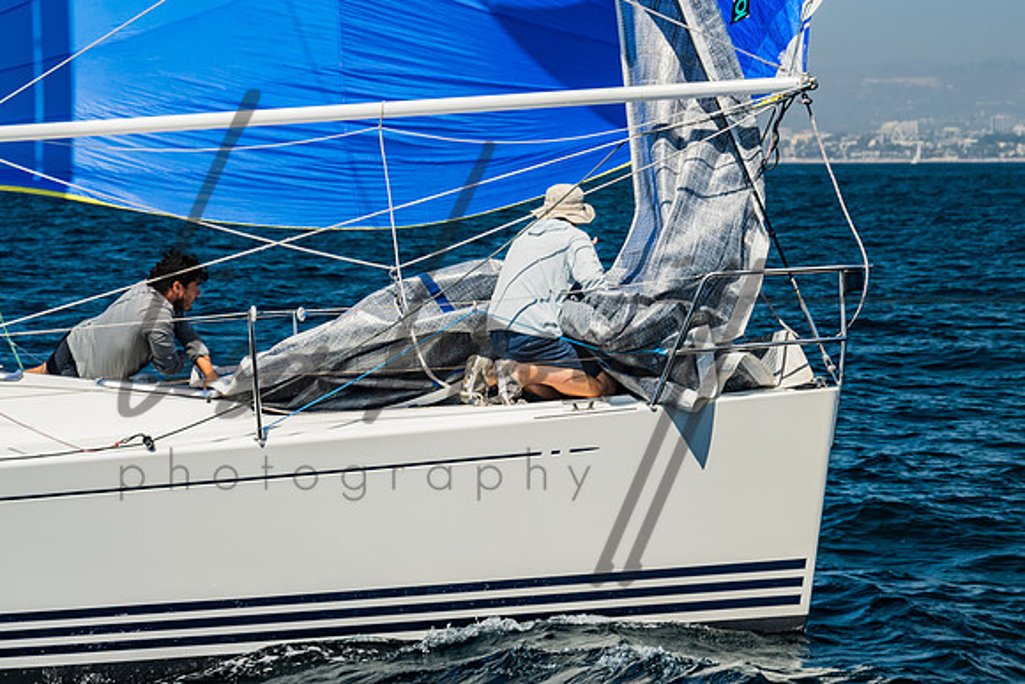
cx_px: 699
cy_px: 251
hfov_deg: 14.2
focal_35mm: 144
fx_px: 4101
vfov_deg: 9.5
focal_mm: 96
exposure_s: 1/500
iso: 160
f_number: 6.3
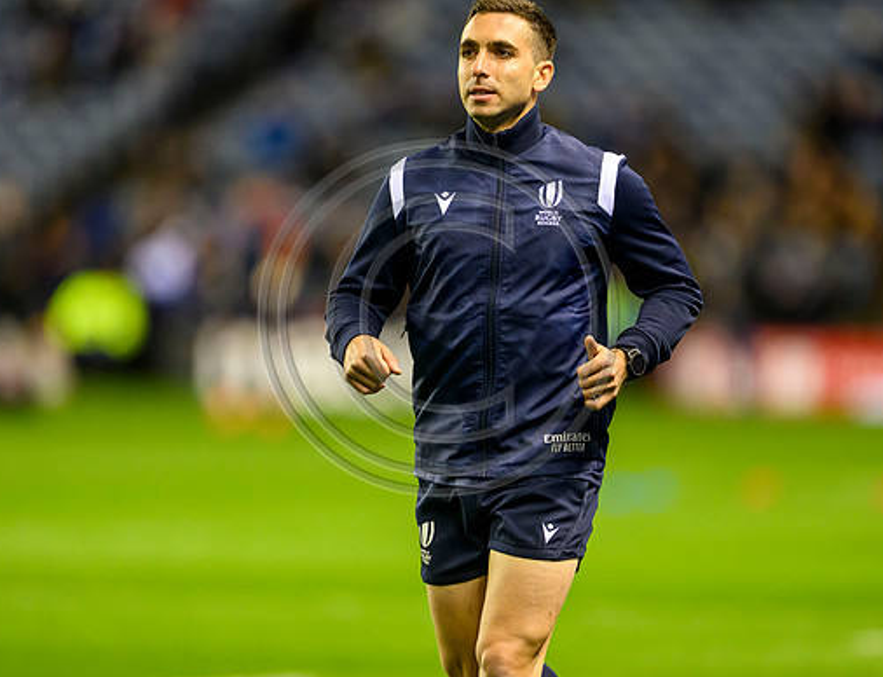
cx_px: 514
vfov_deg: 3.0
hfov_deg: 3.9
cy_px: 315
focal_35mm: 503
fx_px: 12935
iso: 5000
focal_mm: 400
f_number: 2.8
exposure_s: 1/1000
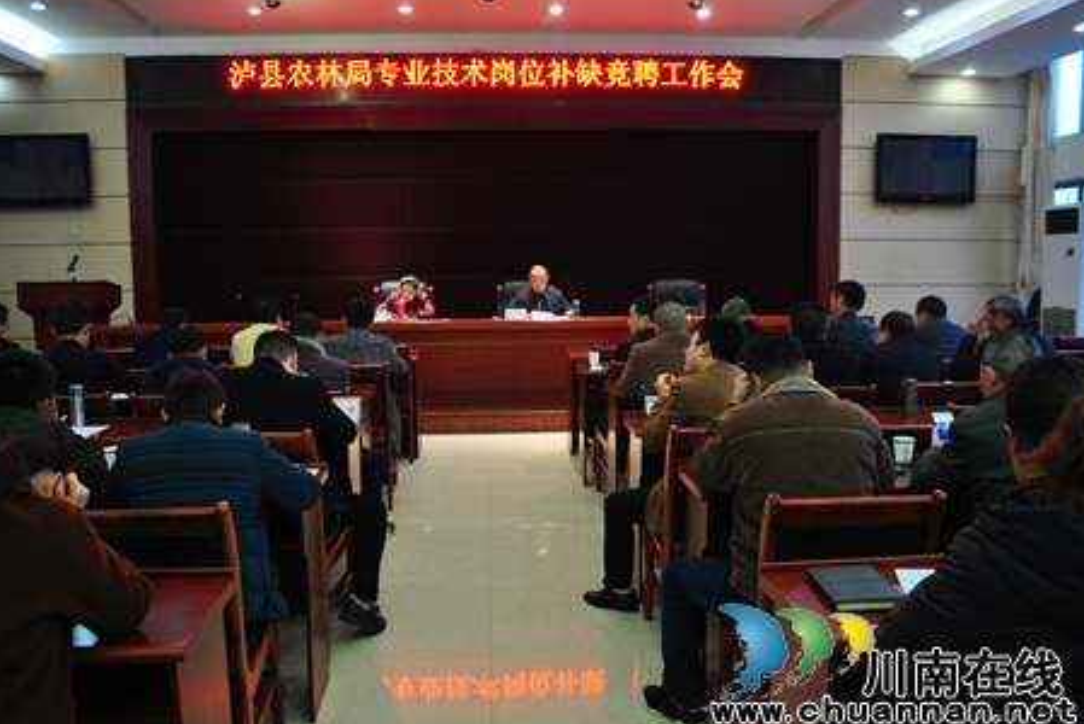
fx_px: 904
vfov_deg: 43.7
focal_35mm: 30
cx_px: 555
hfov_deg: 61.9
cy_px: 374
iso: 400
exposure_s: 1/30
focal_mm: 18
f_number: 3.5
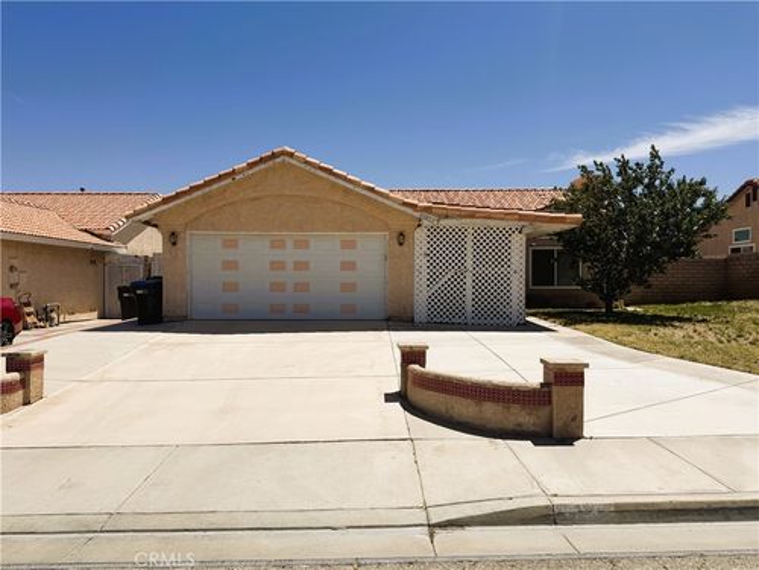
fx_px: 526
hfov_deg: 71.6
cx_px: 380
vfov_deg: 56.8
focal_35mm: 24
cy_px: 285
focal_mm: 6.76
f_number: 1.78
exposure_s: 1/10309
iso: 80
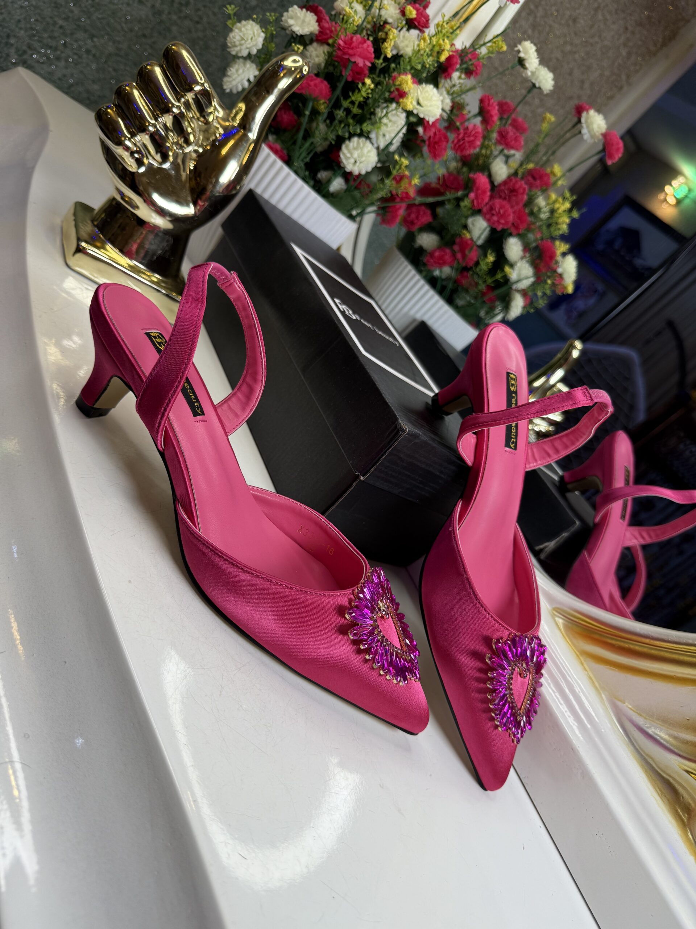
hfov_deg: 56.8
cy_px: 464
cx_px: 348
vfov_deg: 71.6
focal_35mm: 24
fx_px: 643
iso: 50
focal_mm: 6.76
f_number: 1.78
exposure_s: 1/144
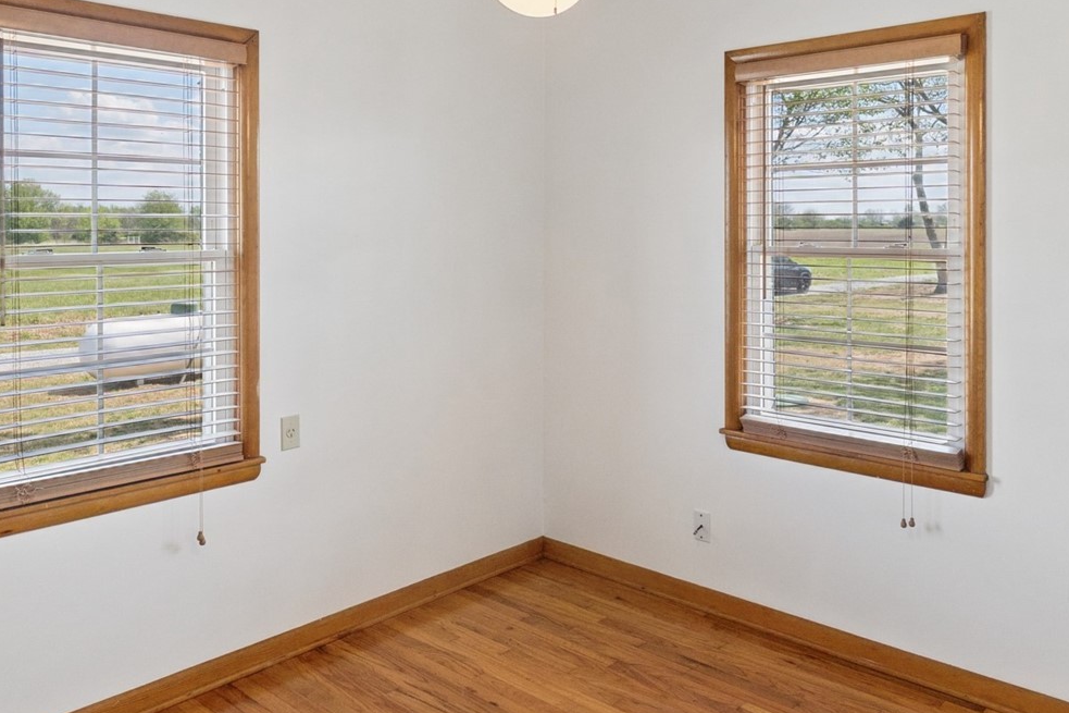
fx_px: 861
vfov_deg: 44.4
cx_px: 598
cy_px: 244
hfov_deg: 63.5
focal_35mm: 29
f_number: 2.8
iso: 400
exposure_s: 1/800
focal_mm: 14
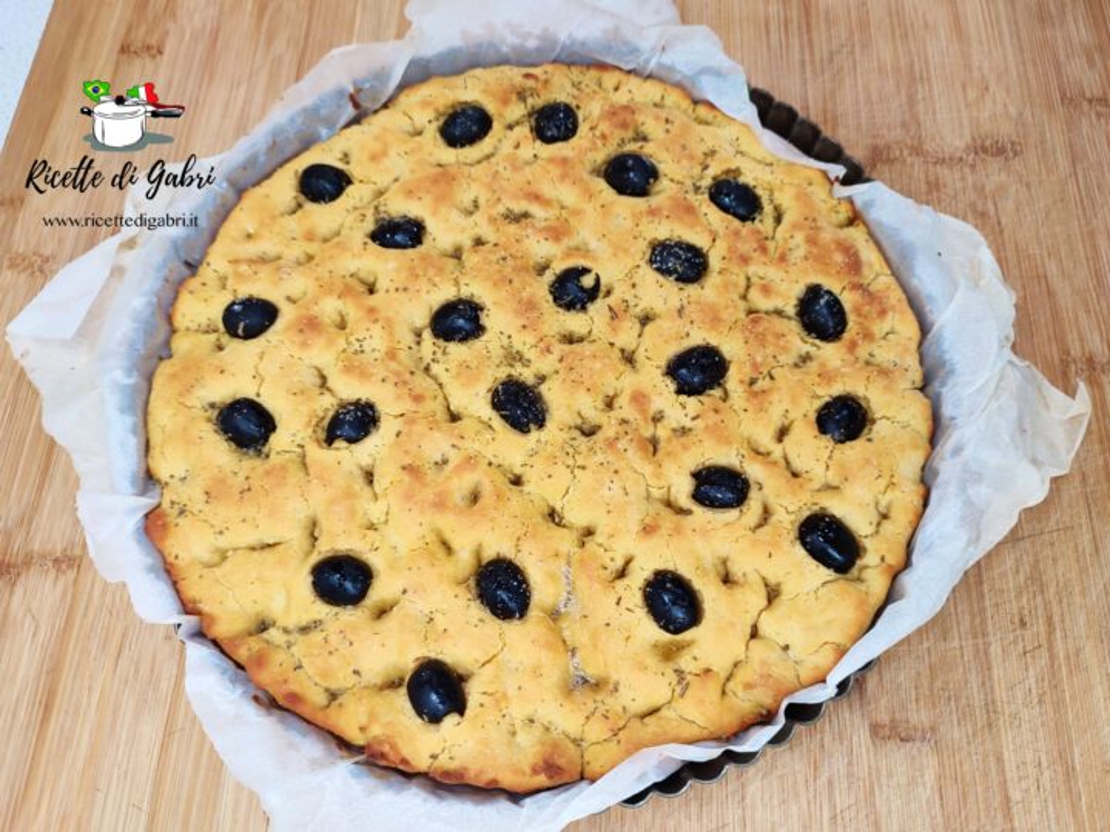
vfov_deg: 54.9
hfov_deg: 69.4
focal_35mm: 25
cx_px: 555
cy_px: 416
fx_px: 802
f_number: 1.9
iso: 200
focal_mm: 6.04
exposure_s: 1/33
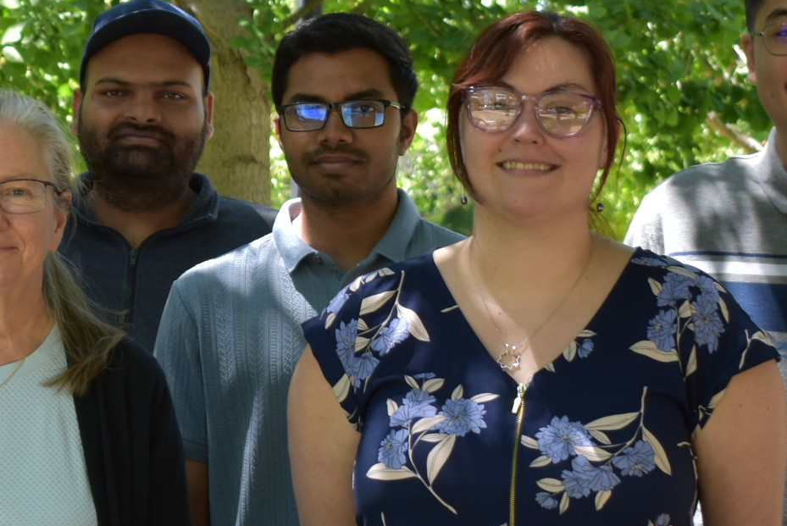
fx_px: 3172
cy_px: 247
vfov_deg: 9.5
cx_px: -75
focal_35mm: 145
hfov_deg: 13.8
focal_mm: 30
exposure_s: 1/200
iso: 200
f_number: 4.2
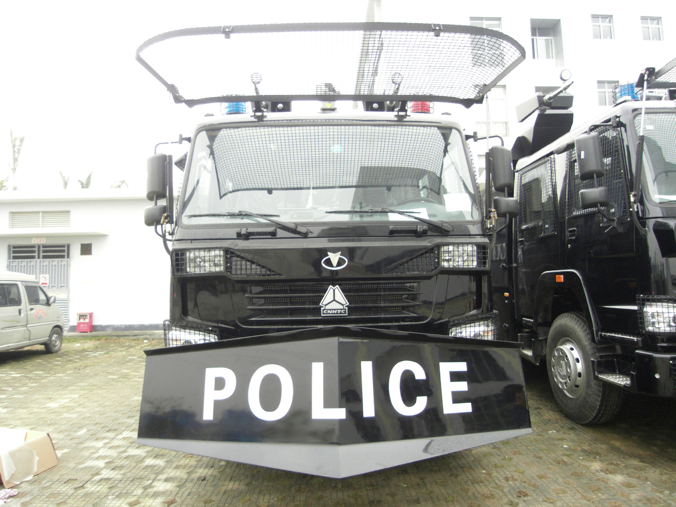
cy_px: 254
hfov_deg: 71.6
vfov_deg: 56.8
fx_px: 469
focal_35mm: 24
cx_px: 338
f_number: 2.8
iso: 100
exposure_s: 1/50
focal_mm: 4.3
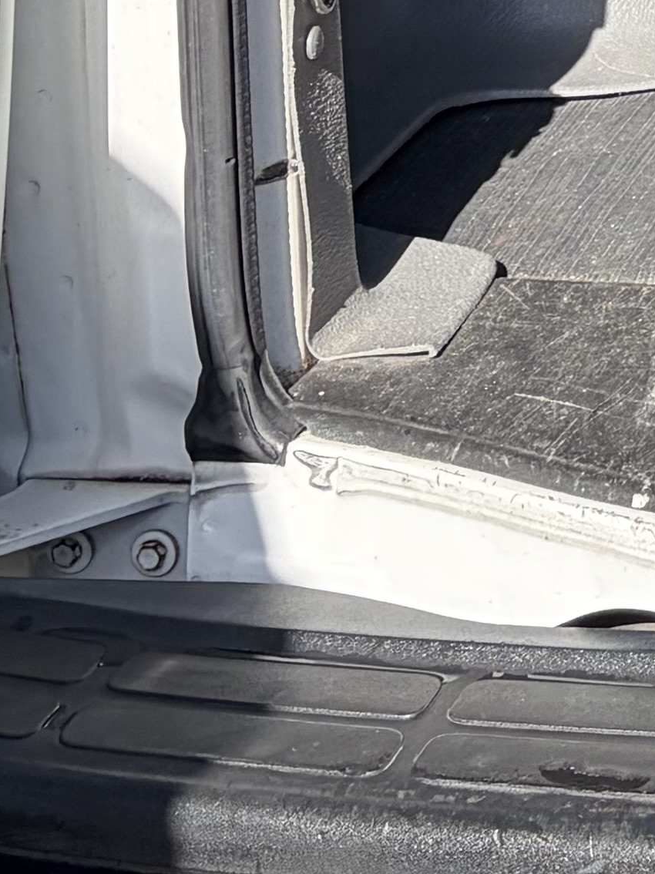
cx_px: 1550
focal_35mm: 131
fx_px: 3306
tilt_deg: -5.0
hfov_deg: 10.0
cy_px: -710
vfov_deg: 13.5
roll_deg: +0.5
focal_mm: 5.96
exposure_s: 1/1263
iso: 64
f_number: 1.6
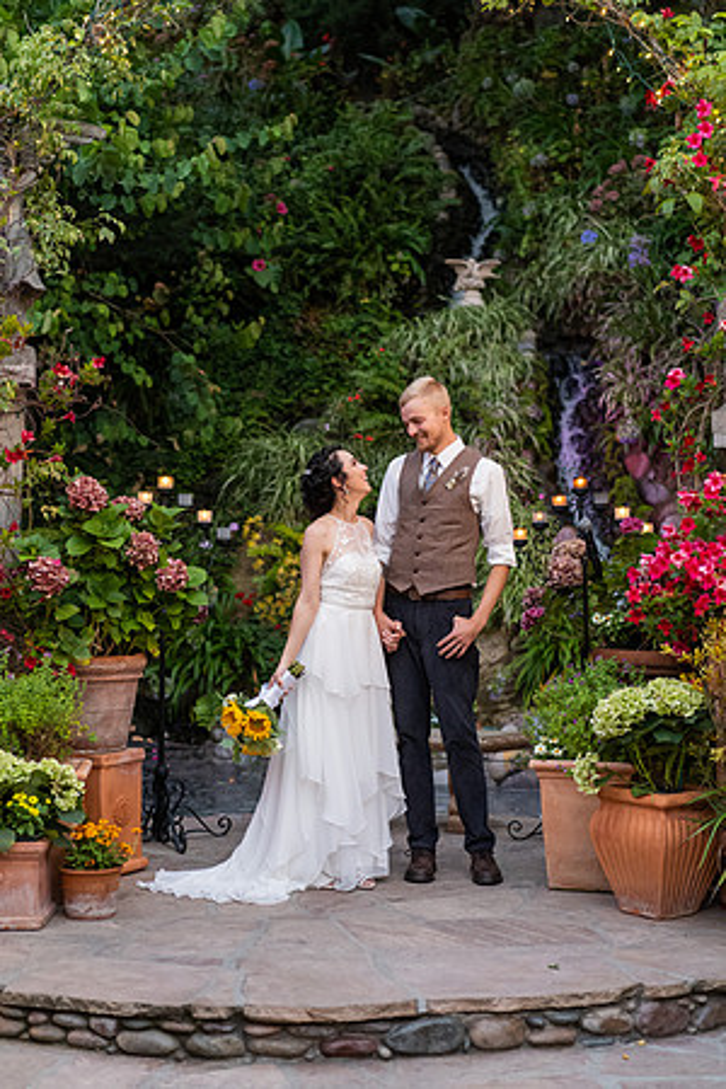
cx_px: 363
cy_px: 544
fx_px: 1664
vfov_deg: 36.2
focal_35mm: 55
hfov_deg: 24.6
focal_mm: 55
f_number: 2.2
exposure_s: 1/320
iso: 500
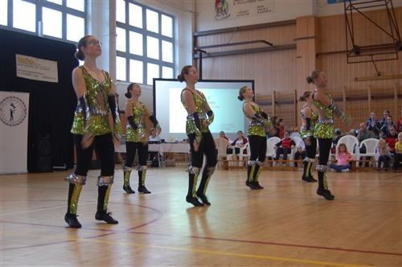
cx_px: 201
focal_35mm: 46
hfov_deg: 42.4
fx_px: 519
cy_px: 134
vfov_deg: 28.9
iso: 400
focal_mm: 31
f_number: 4.5
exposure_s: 1/60
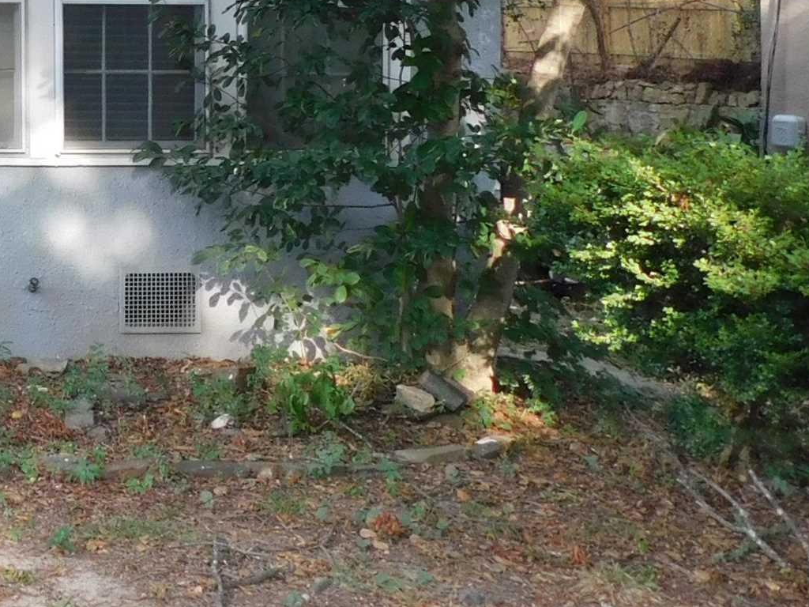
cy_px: 28
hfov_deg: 23.5
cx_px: -344
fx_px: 1613
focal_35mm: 69
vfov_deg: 20.7
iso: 125
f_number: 3
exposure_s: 1/60
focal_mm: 4
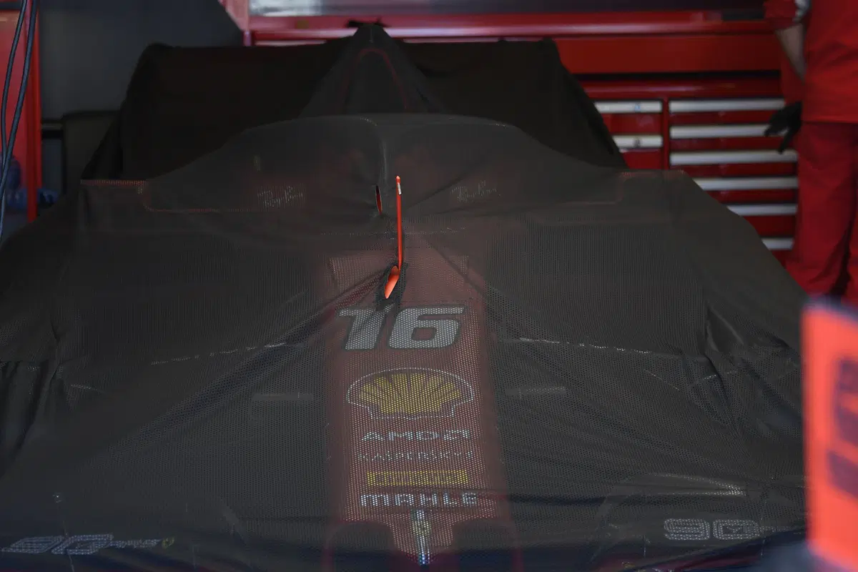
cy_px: 286
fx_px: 5541
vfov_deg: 5.9
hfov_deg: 8.9
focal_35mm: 232
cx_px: 429
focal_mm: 155
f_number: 6.3
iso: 800
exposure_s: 1/200
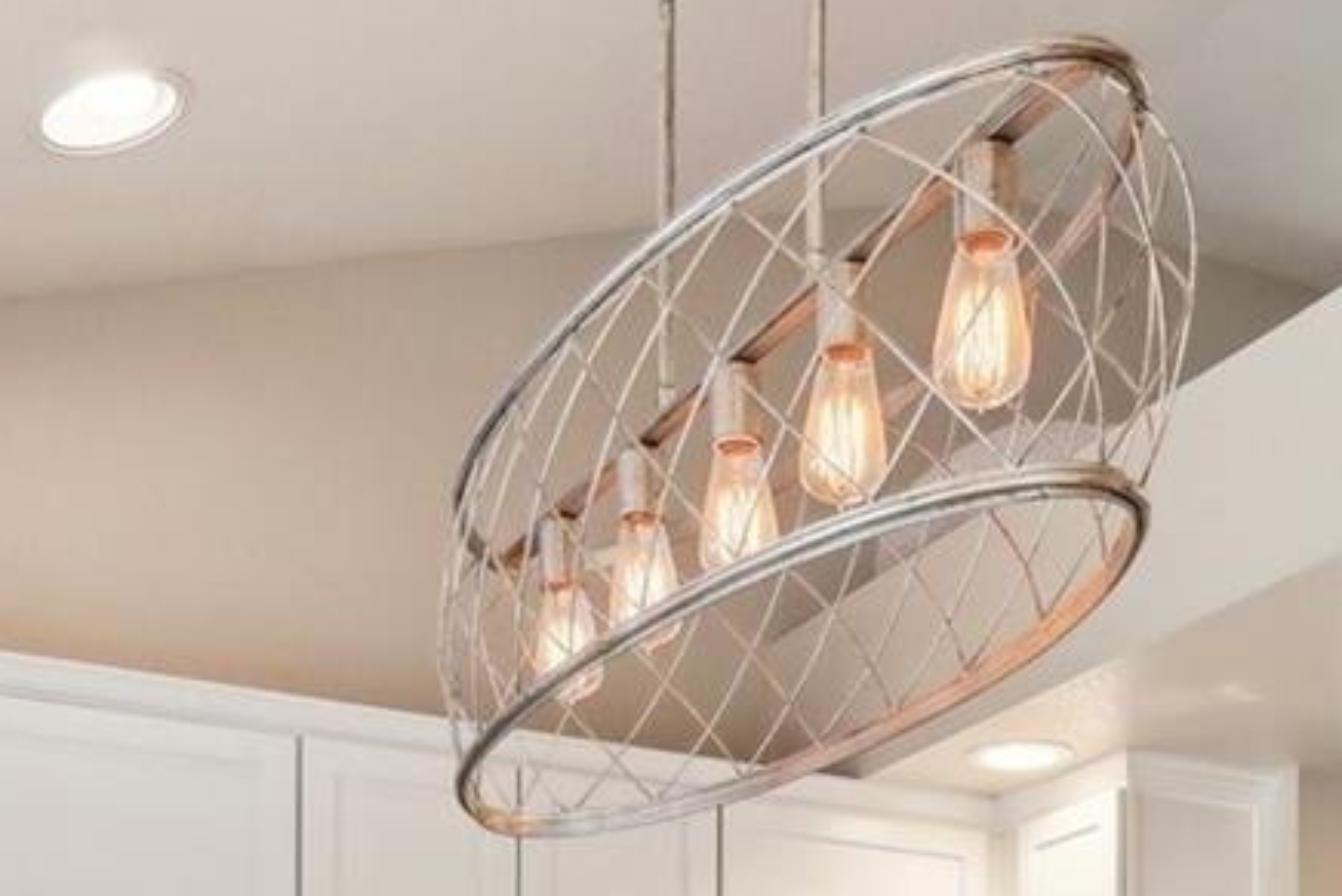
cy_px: 1410
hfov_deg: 36.2
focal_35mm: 55
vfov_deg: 20.4
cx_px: 708
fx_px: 2051
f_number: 8
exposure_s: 1/20
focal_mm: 10
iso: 400
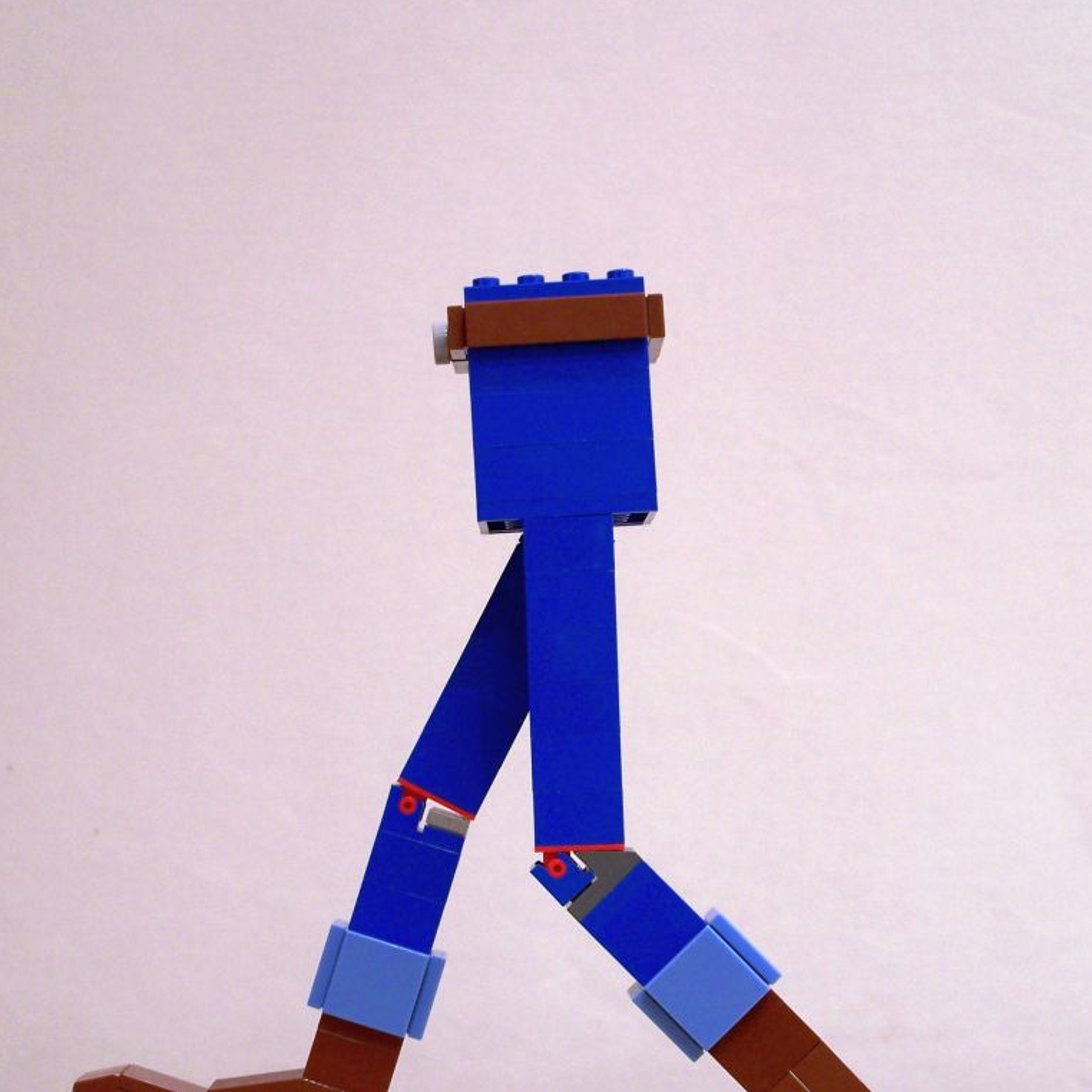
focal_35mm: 82
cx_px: 549
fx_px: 2927
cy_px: 658
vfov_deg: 21.1
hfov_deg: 21.1
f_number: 3.2
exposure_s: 1/4
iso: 80
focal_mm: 11.5
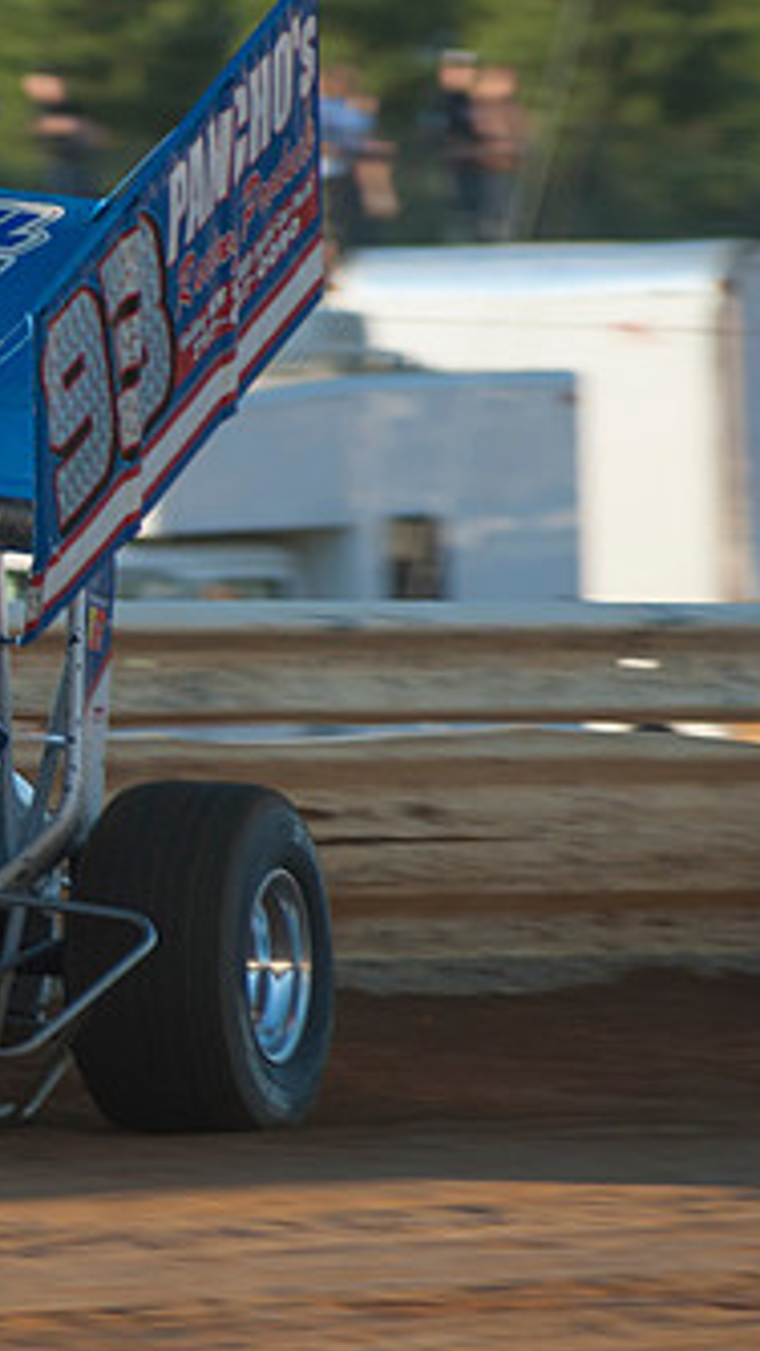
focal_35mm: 546
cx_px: -323
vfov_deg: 4.0
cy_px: 667
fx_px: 19551
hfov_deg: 2.2
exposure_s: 1/500
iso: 100
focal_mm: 200
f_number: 4
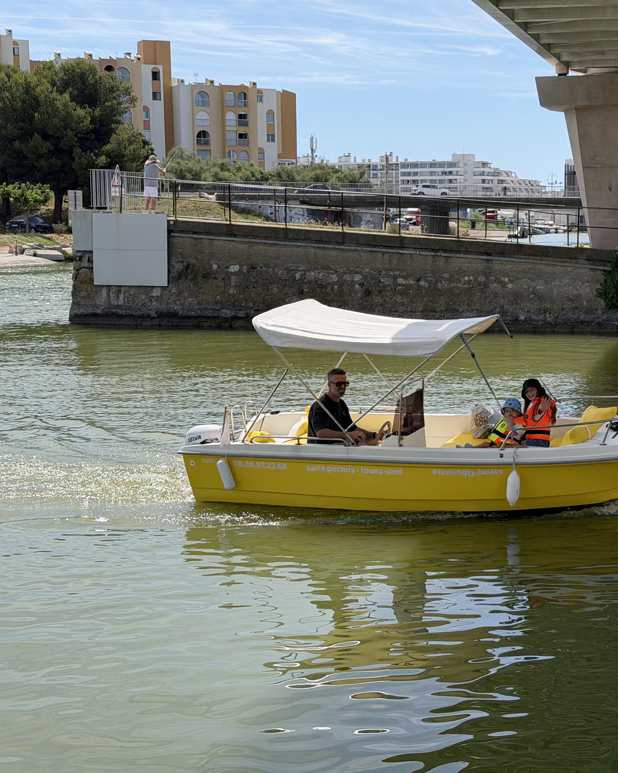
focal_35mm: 63
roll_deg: -1.0
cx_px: 453
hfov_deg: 24.0
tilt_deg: -6.4
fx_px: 1440
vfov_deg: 30.0
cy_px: 389
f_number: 1.78
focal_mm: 6.76
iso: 80
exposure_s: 1/5208
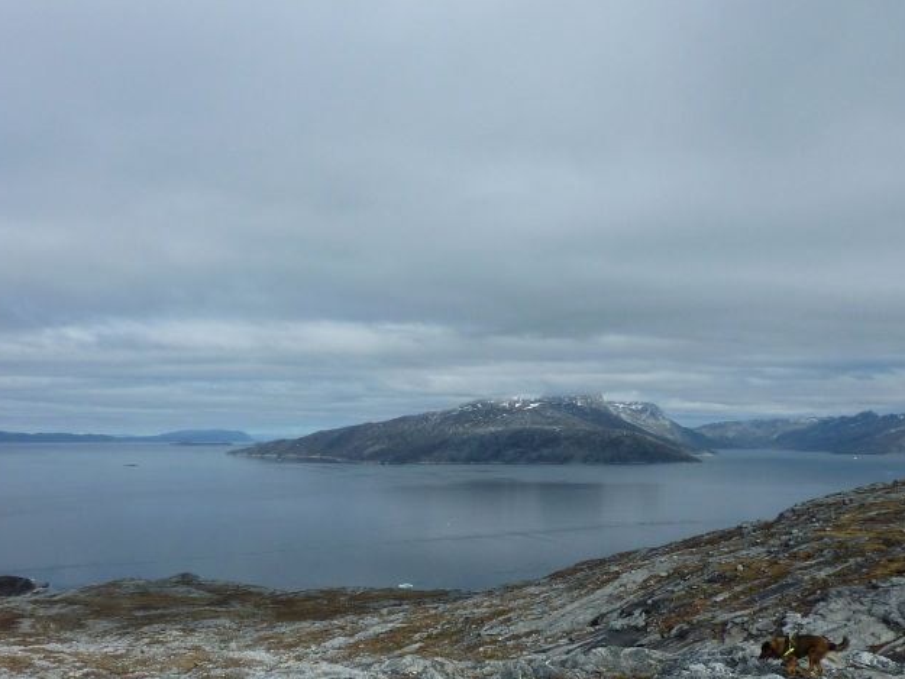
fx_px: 837
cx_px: 401
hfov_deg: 56.7
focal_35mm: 32
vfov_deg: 43.8
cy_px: 430
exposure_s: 1/640
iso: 80
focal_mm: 4.1
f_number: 5.6
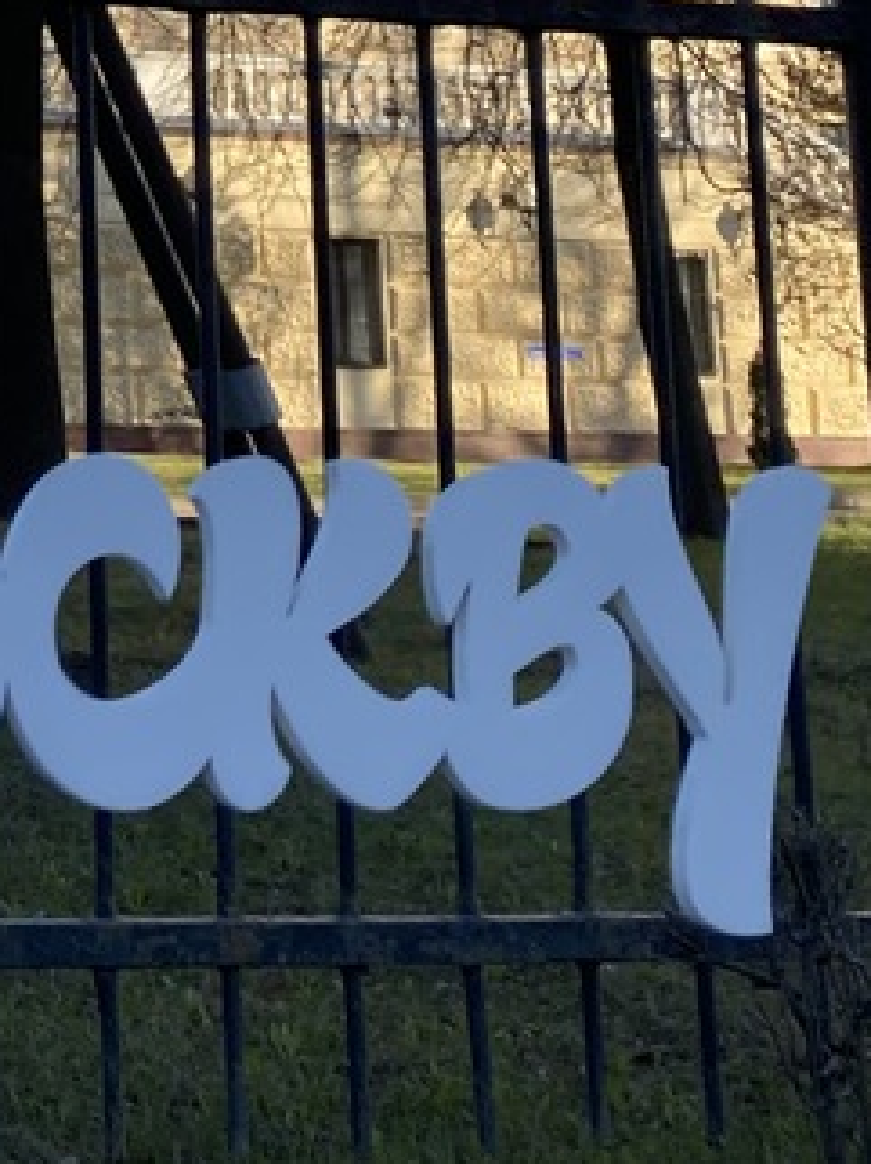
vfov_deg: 18.5
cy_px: -437
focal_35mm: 97
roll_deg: -1.0
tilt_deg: +17.9
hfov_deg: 14.0
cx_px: -535
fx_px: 3259
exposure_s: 1/846
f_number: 1.8
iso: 32
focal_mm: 4.25
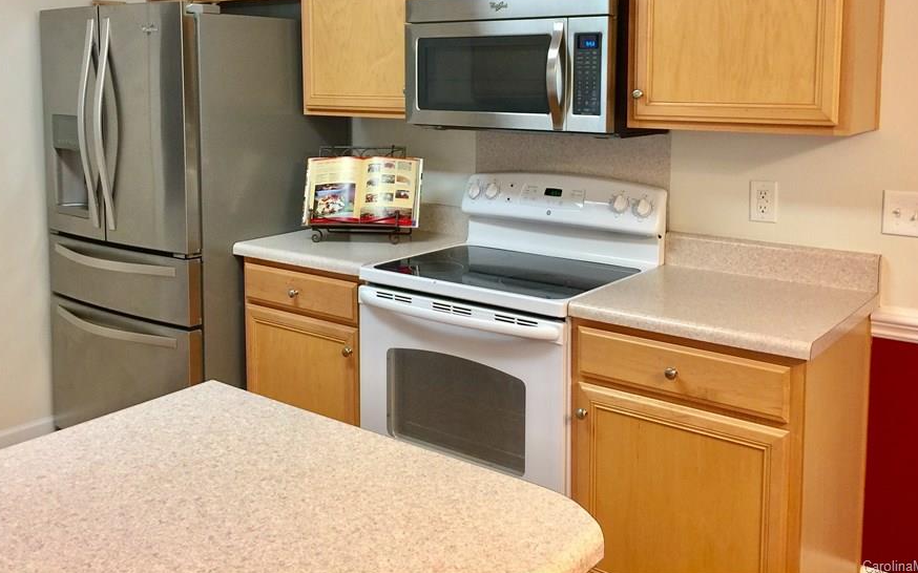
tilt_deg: -4.9
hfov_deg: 54.0
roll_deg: -0.2
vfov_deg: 34.9
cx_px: 445
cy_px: 173
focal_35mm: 36
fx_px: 901
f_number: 2.2
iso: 64
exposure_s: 1/15
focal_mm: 4.15
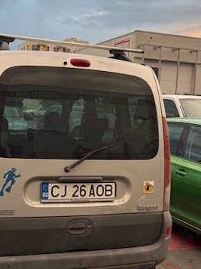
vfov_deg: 35.5
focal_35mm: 54
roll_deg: -3.4
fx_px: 418
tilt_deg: -3.8
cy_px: 148
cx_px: 84
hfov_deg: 27.0
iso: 80
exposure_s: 1/126
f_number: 1.78
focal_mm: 6.76
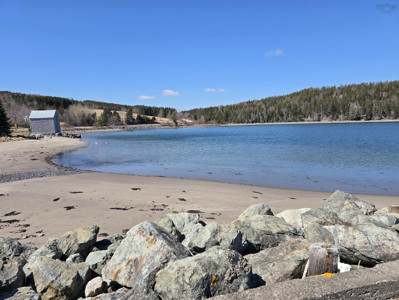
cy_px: 150
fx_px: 265
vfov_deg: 58.9
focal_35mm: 23
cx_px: 200
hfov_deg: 73.9
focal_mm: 6.3
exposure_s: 1/786
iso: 12
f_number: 1.7
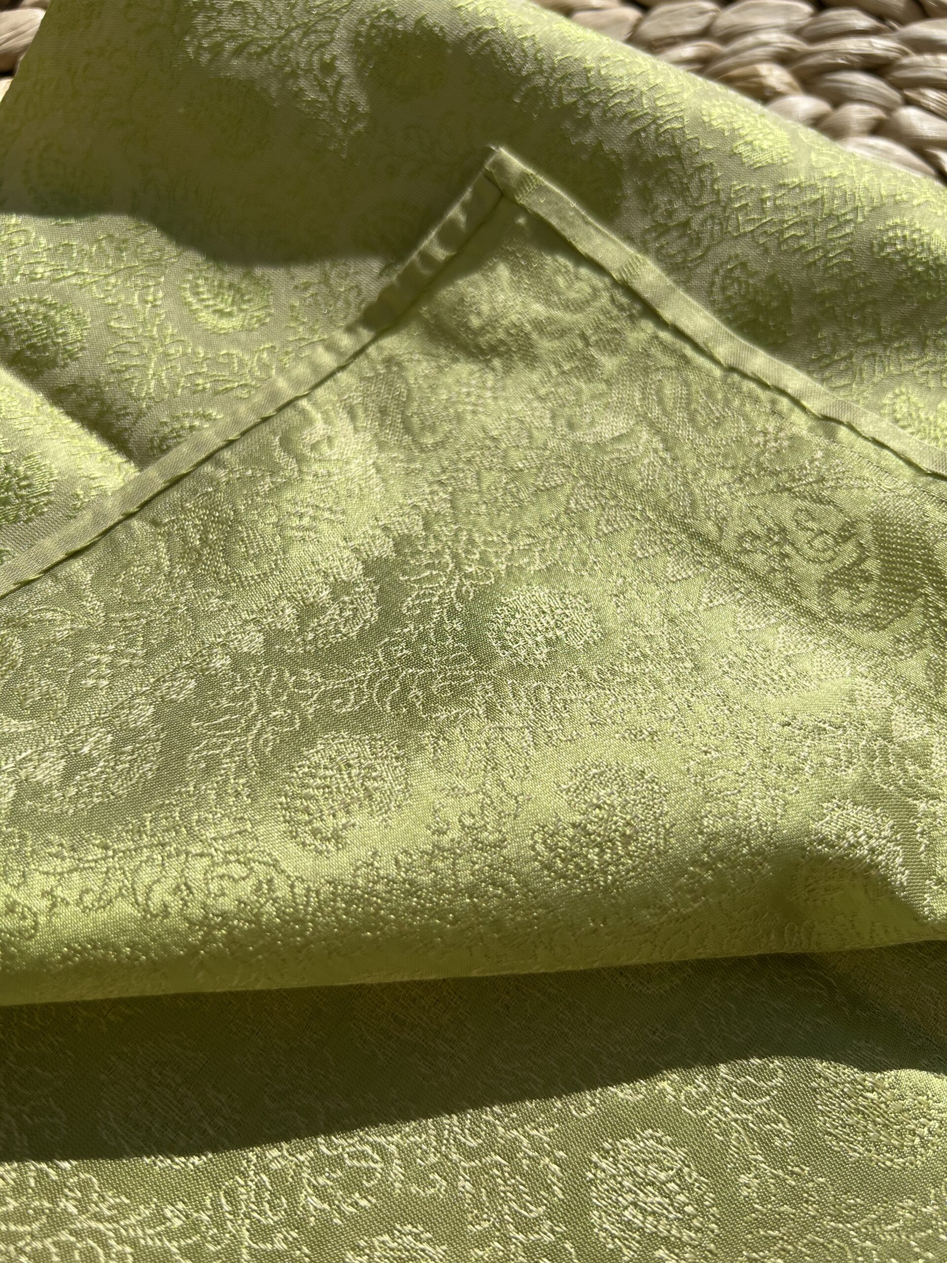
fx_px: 948
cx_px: 474
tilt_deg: -67.1
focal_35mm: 26
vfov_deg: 67.3
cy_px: 632
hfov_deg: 53.1
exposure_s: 1/4630
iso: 50
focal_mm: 5.7
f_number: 1.5
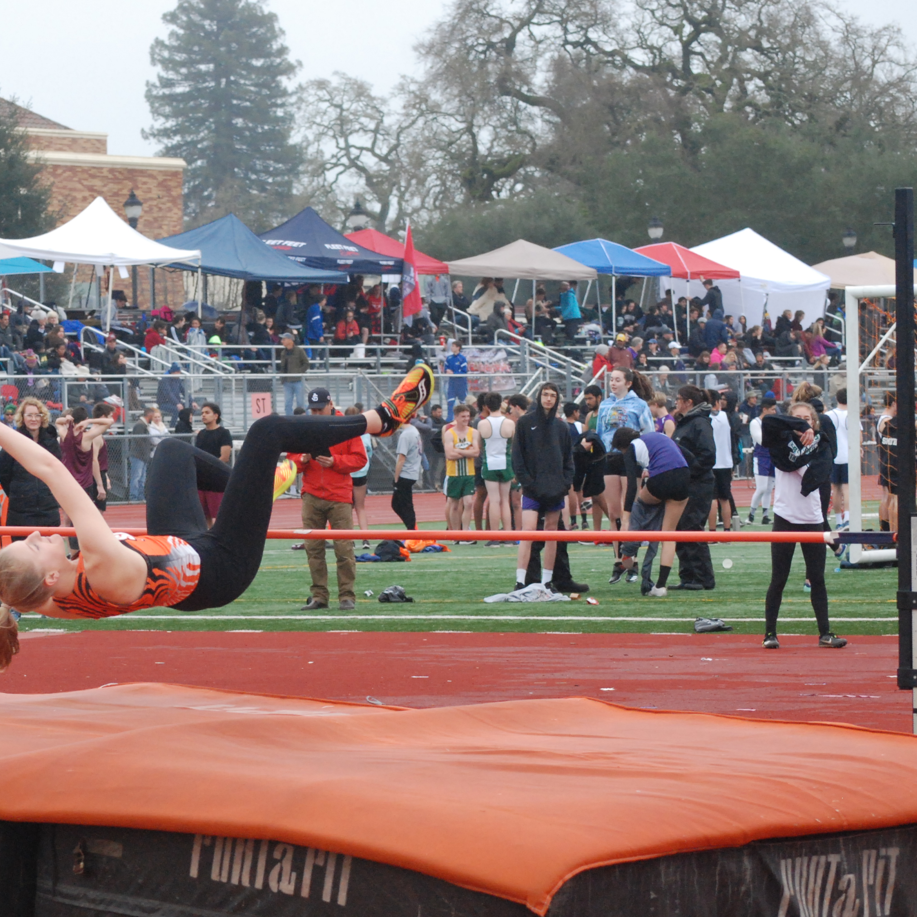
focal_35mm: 166
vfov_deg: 10.5
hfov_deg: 10.5
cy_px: 563
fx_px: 4975
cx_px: 266
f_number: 7.1
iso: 1000
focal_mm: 68
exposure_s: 1/800
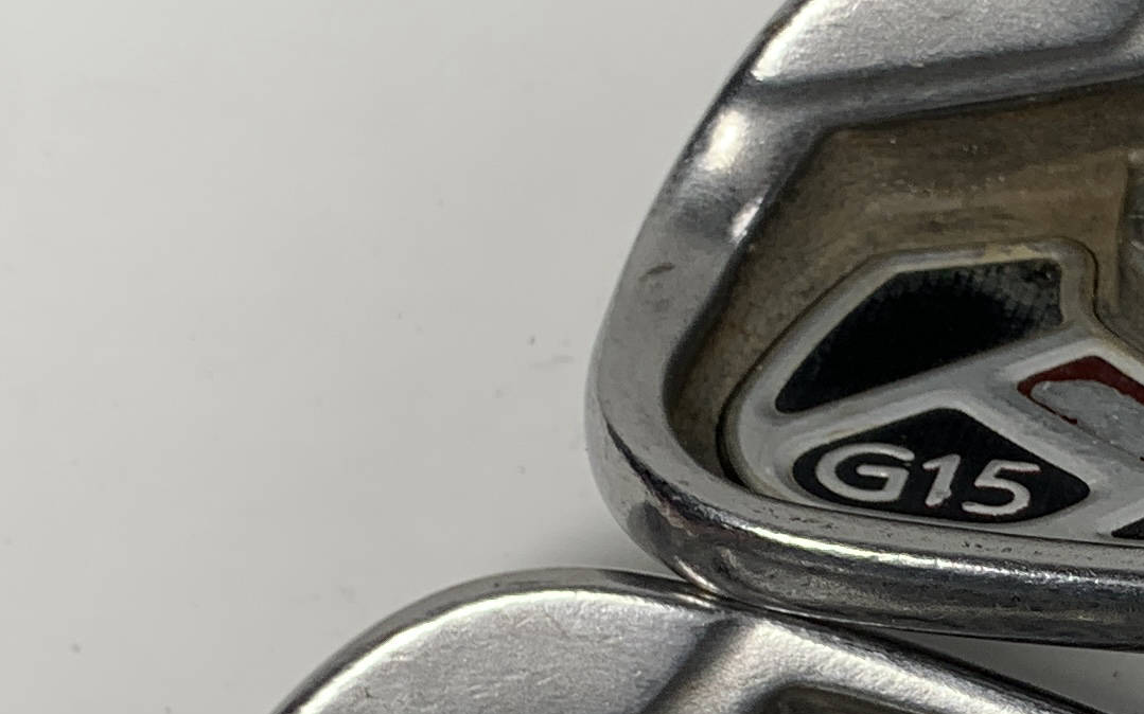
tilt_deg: -80.4
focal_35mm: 103
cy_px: 695
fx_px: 3211
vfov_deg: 12.6
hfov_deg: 19.6
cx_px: 1162
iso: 25
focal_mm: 4.25
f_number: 1.8
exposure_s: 1/222
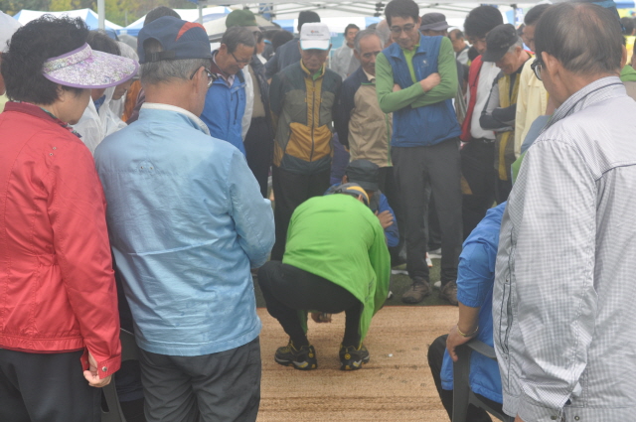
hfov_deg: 37.9
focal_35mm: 52
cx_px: 318
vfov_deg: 25.7
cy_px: 211
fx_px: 926
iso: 220
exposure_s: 1/125
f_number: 5.6
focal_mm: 35
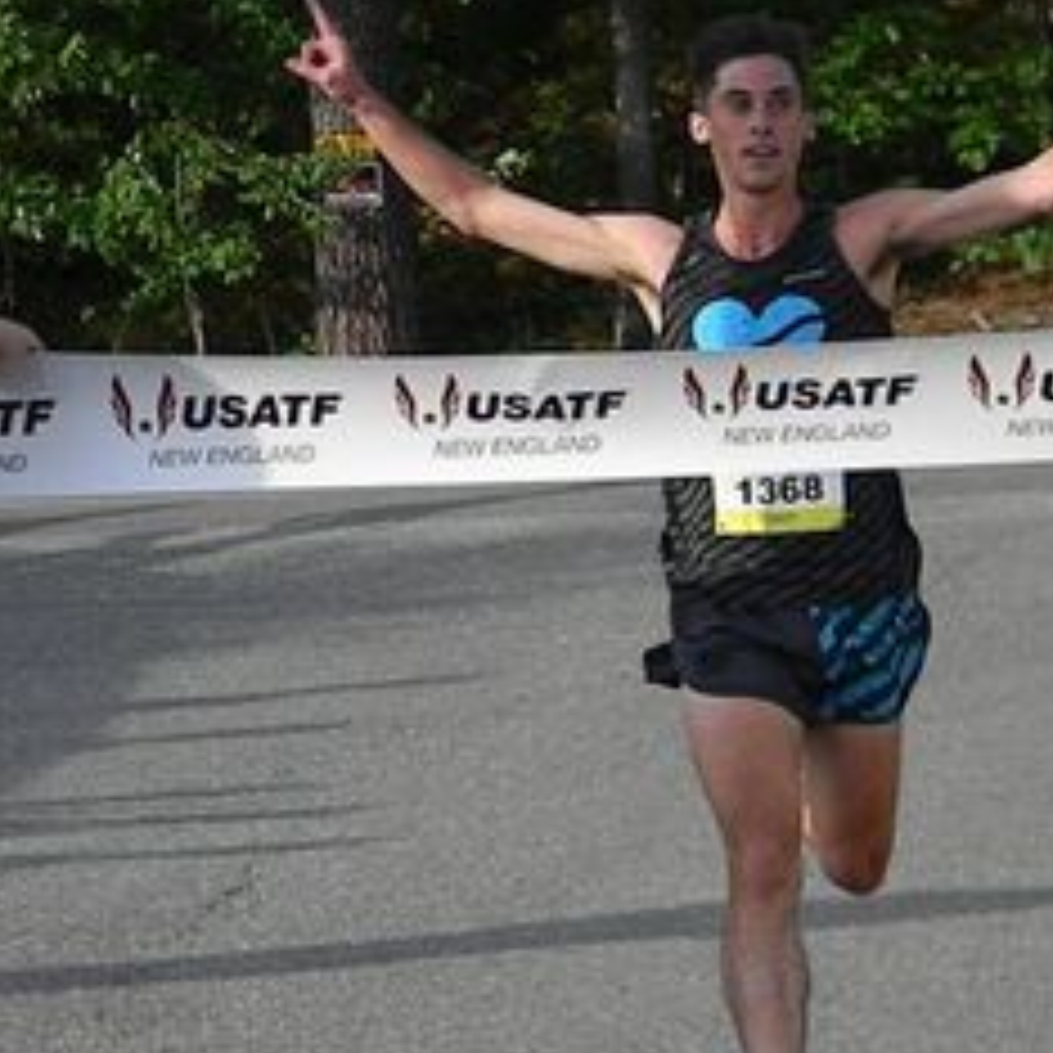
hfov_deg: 11.1
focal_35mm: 157
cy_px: 576
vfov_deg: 11.1
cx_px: 747
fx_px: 5403
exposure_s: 1/384
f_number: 9.4
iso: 640
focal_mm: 19
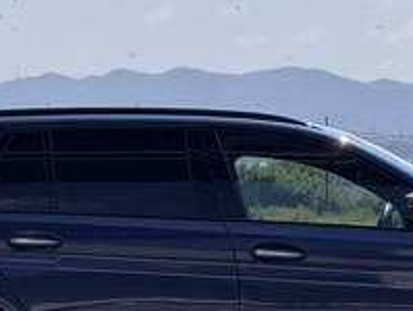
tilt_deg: +1.0
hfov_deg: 6.2
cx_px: 276
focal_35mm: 321
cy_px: 114
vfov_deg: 4.6
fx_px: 3837
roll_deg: -0.1
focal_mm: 16.89
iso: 25
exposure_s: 1/638
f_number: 2.8
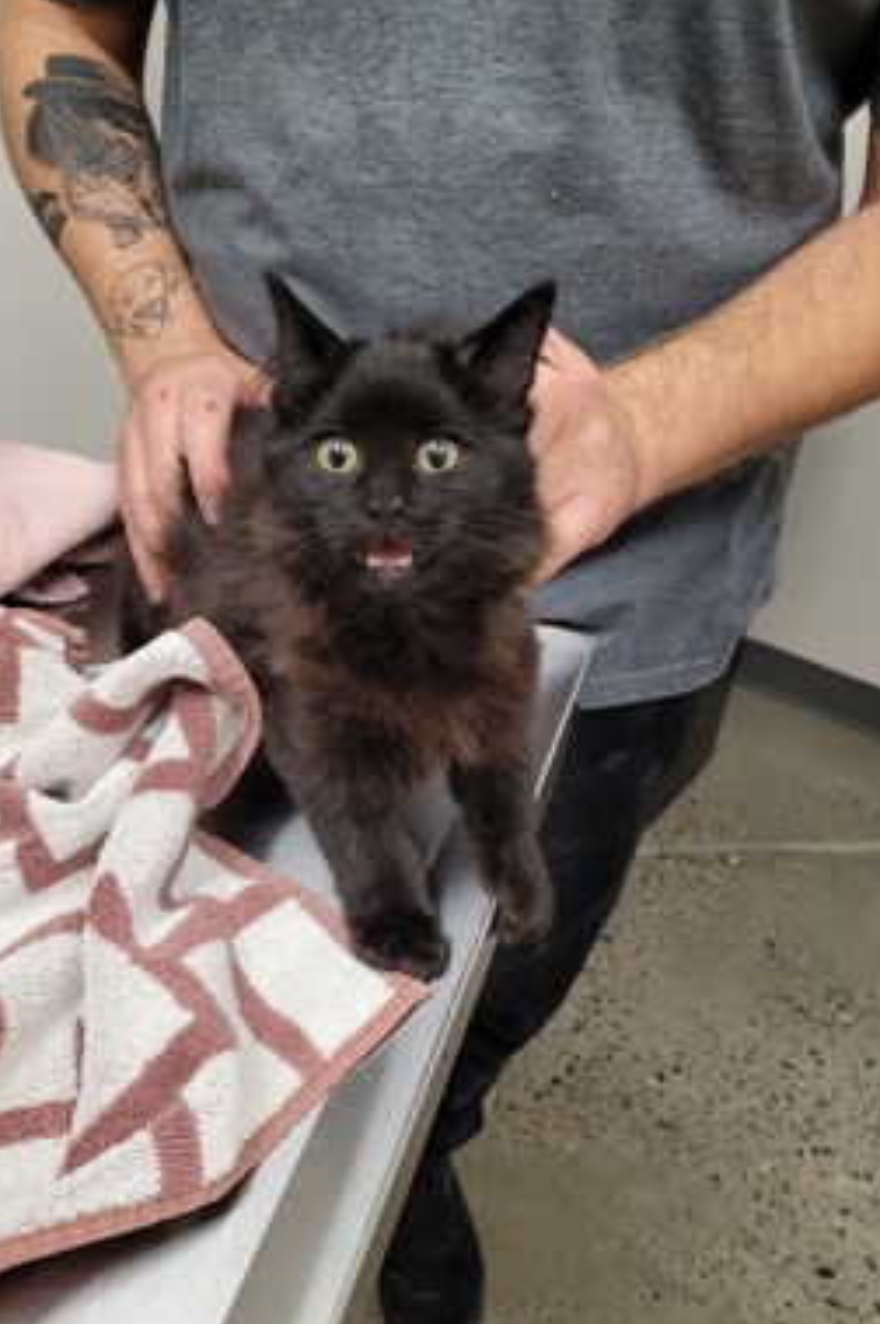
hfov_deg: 43.3
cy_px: 671
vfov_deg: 62.0
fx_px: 1102
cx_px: 347
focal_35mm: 30
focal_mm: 5.4
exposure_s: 1/120
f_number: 1.8
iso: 200
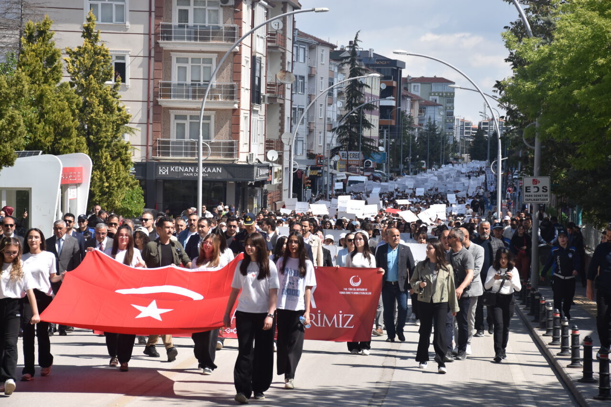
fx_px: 1909
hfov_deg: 18.2
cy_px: 204
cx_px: 306
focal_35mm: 112
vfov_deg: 12.2
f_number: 8
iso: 320
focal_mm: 75
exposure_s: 1/1000
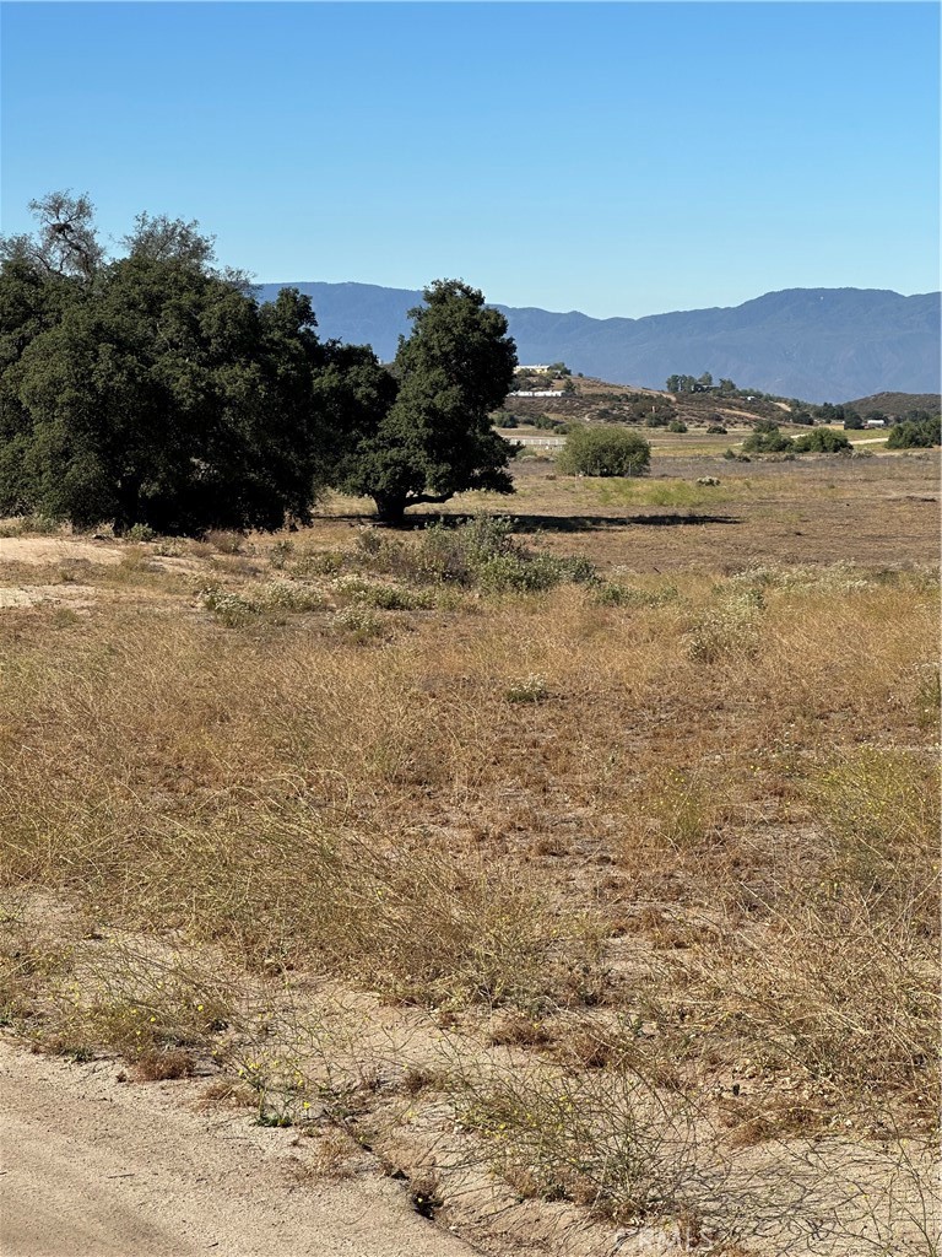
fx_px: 2794
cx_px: 471
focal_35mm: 77
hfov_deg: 19.1
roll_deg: +0.9
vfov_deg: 25.3
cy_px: 628
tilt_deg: -7.4
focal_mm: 9
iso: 32
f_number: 2.8
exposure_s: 1/889
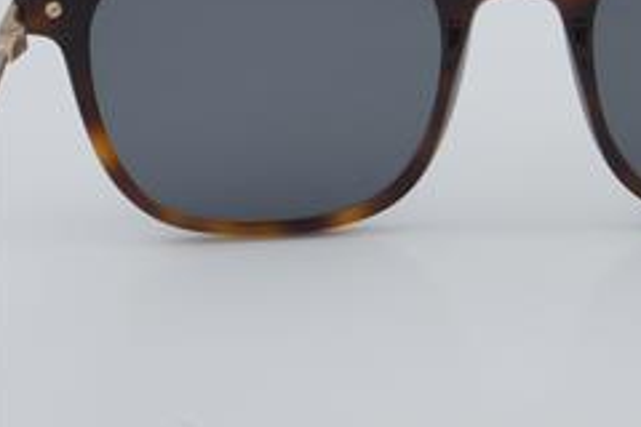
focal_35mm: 125
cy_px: 83
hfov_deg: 16.3
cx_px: 523
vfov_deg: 10.9
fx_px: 2226
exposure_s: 1/4
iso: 100
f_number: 32
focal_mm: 50
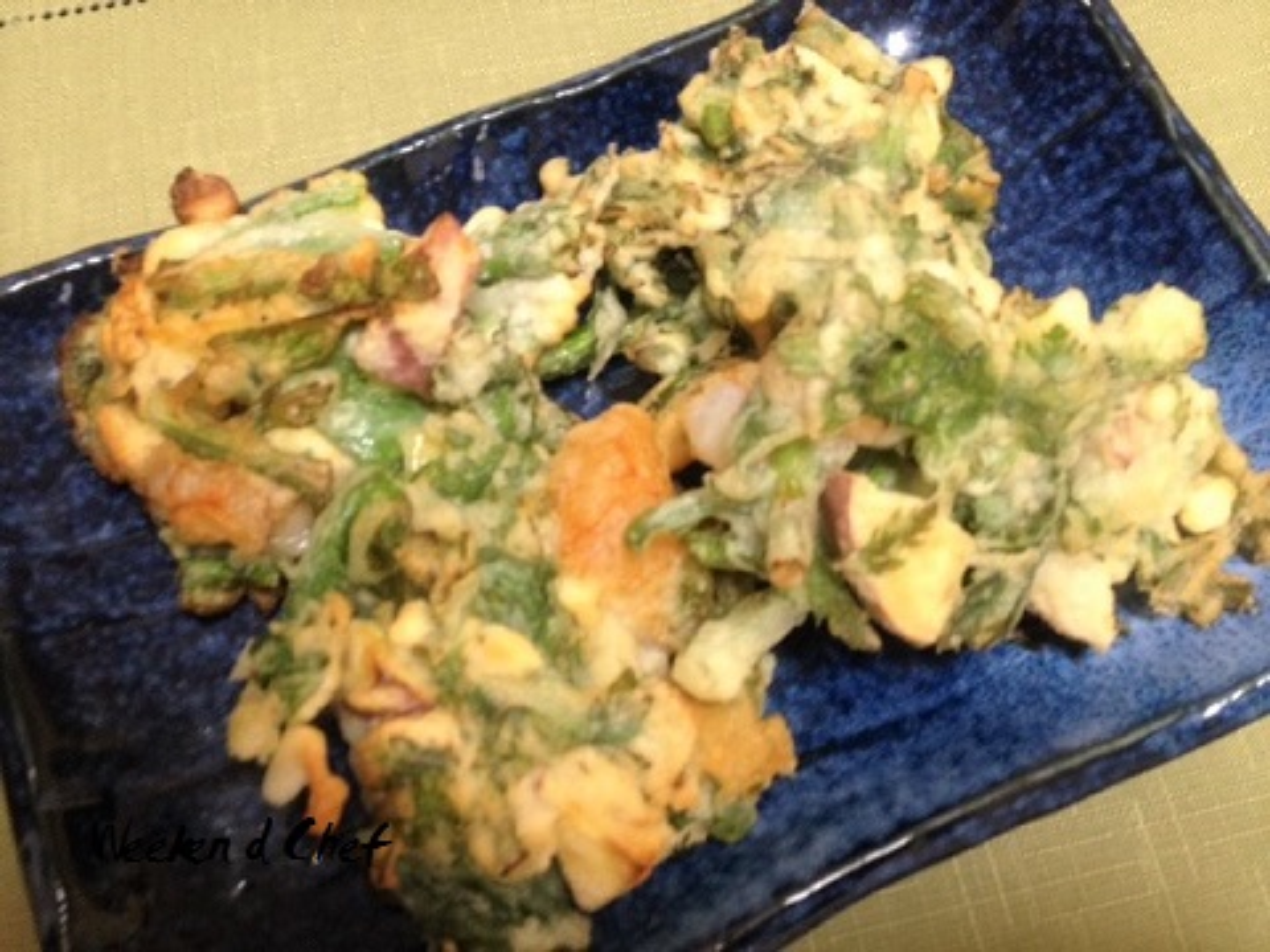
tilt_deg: -68.2
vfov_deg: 40.7
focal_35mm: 35
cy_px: 476
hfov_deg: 52.6
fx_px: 1284
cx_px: 635
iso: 160
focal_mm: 4.28
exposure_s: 1/20
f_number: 2.4
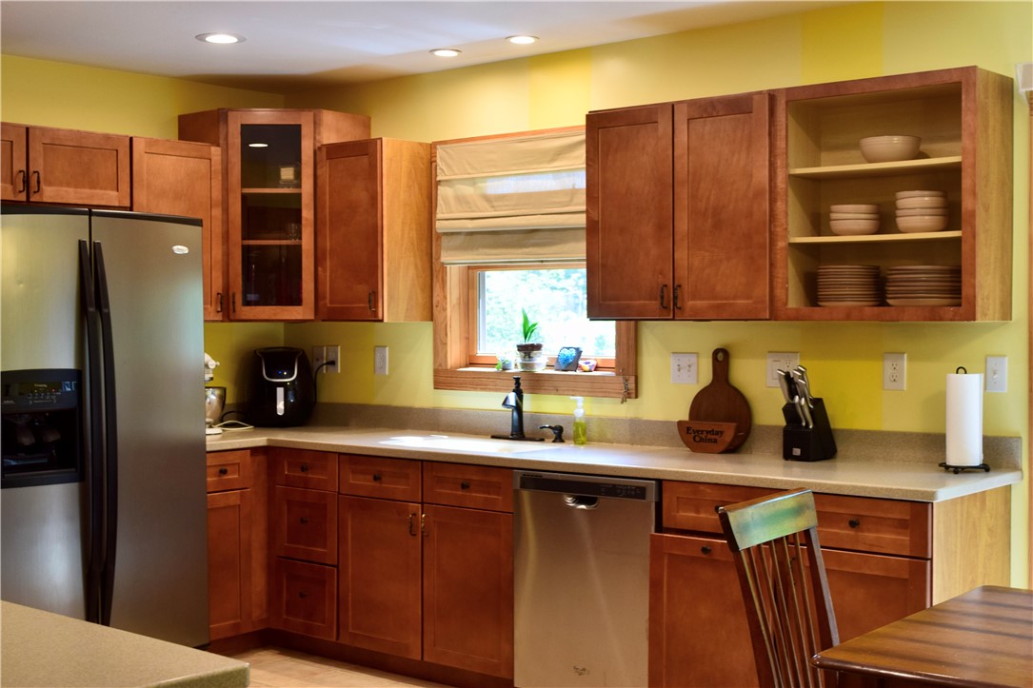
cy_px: 344
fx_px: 1463
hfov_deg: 38.9
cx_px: 516
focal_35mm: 51
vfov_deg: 26.5
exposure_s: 1/30
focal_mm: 34
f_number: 7.1
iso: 400
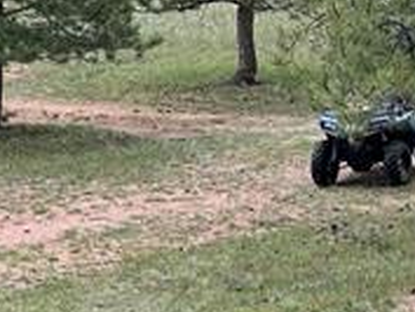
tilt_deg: -10.6
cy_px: 287
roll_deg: +0.5
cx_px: 234
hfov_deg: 13.2
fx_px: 1800
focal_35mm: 150
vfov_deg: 9.9
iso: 32
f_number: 1.6
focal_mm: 4.2
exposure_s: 1/662
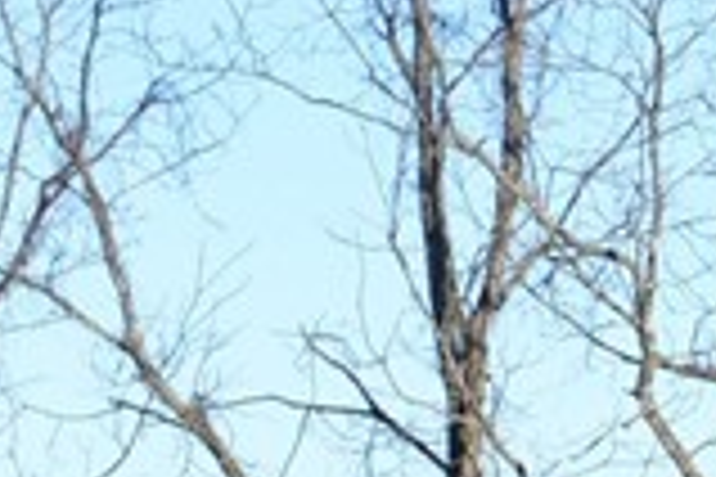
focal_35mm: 358
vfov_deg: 3.8
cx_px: 2087
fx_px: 7128
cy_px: 428
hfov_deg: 5.4
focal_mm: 35
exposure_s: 1/200
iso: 100
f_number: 7.1
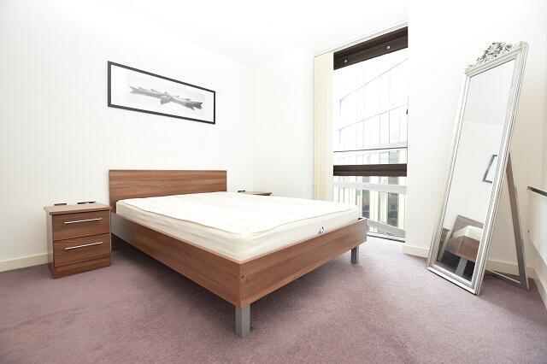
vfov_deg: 77.3
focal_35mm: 15
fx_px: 228
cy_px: 182
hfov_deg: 100.4
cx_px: 274
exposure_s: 1/80
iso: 800
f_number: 4.5
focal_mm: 10
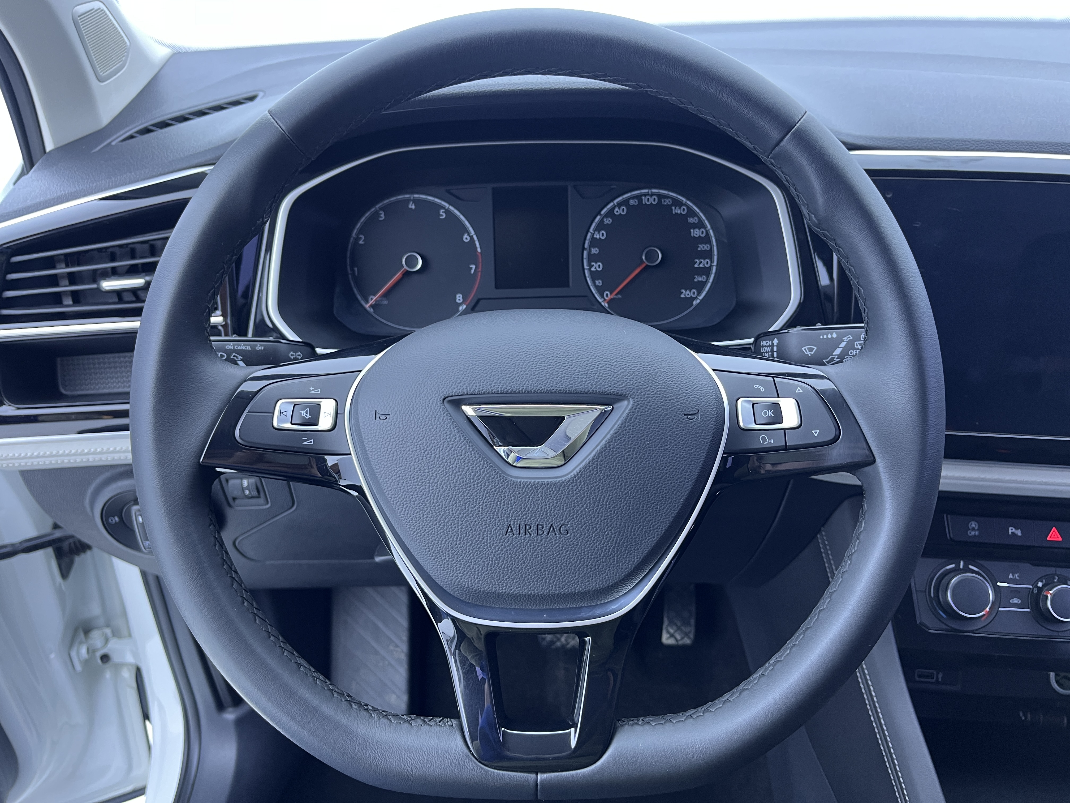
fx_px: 804
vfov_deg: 53.1
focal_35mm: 26
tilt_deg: -30.6
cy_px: 402
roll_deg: +1.5
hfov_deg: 67.3
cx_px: 535
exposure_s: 1/50
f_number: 1.6
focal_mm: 5.1
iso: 125
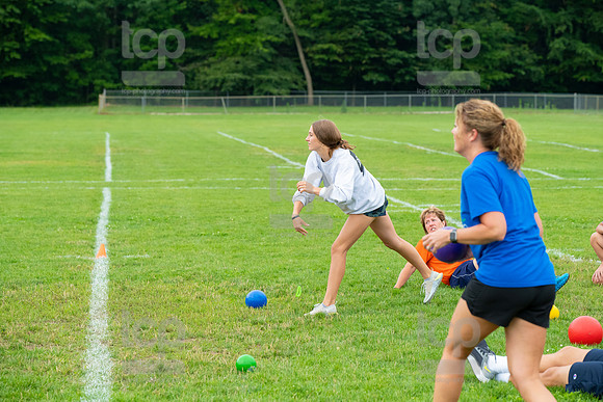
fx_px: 2178
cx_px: 302
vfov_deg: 10.6
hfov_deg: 15.8
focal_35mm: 130
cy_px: 201
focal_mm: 130
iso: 1250
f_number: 5.6
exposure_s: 1/1000
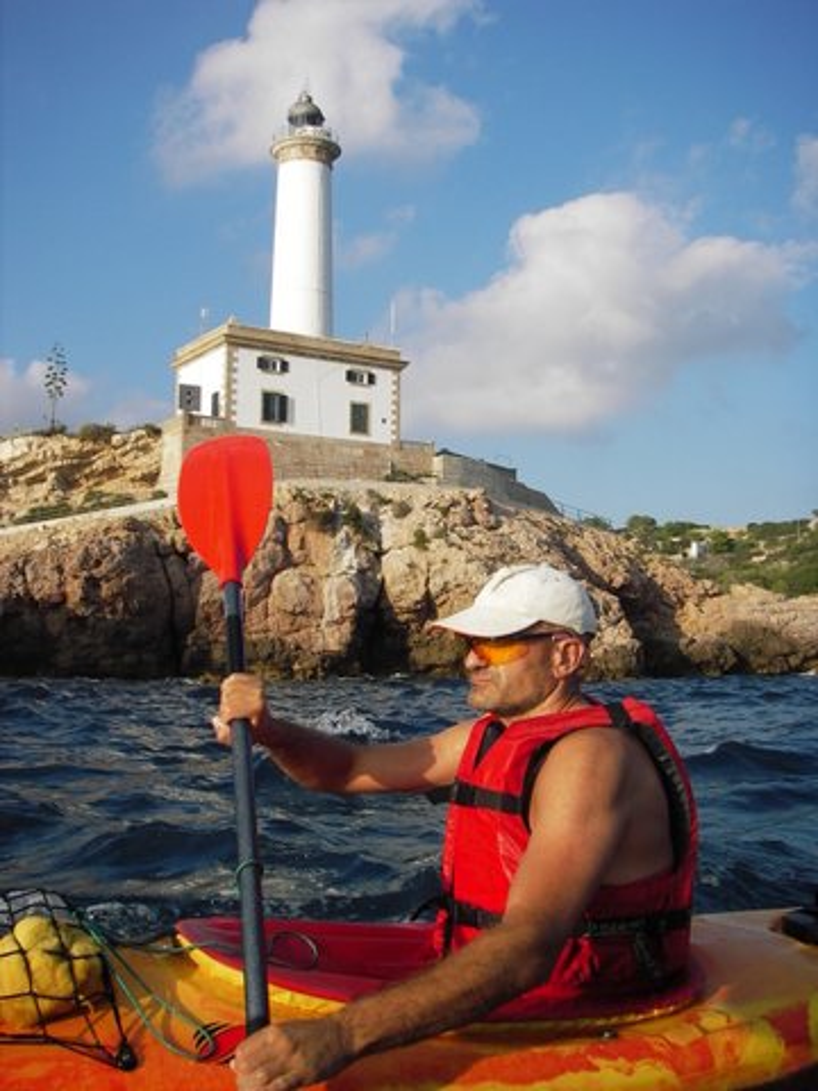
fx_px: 1197
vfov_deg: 49.0
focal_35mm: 38
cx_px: 409
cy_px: 546
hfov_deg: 37.7
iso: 50
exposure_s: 1/500
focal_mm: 6.3
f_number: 3.3
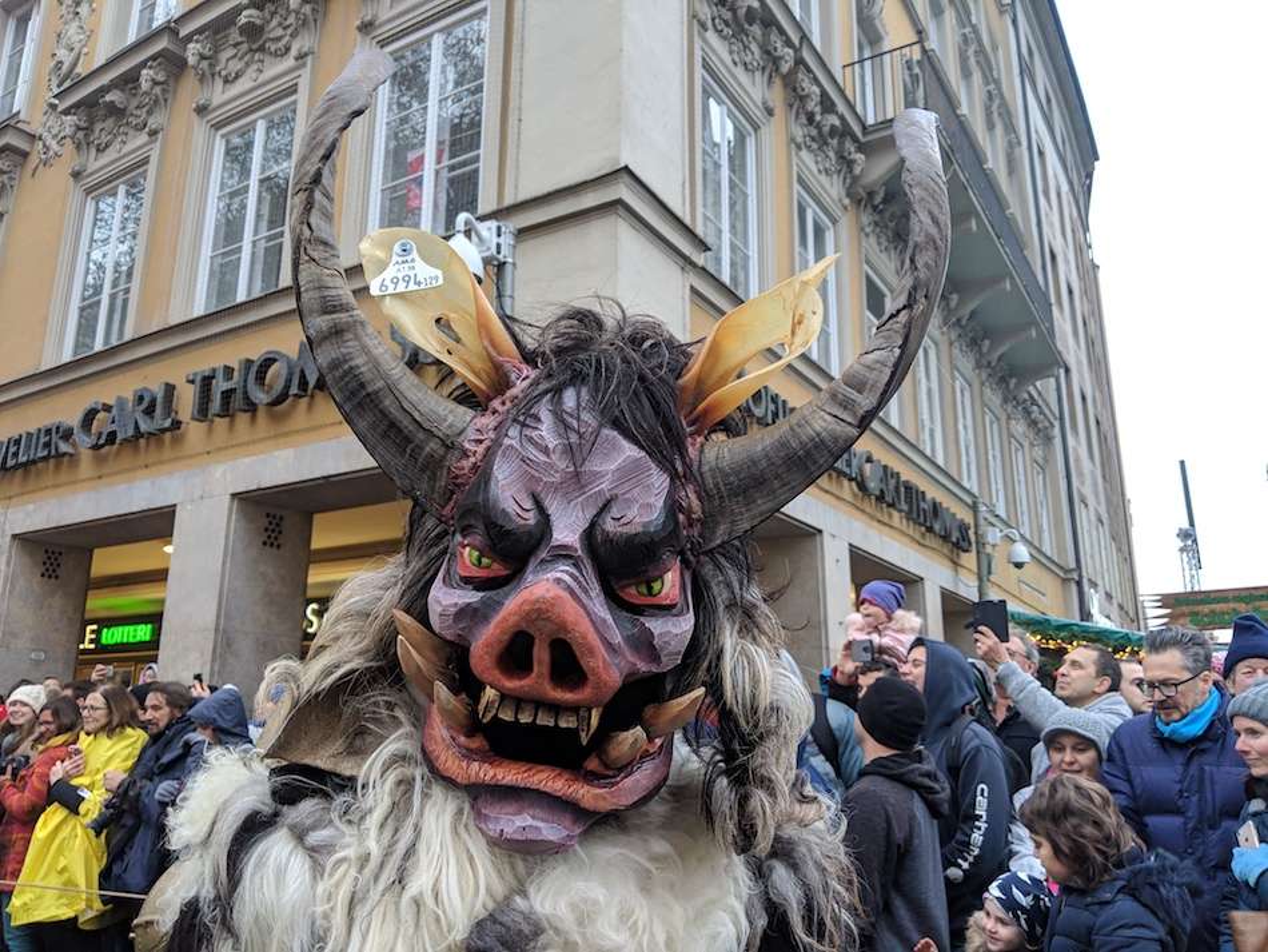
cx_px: 634
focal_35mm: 27
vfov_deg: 51.4
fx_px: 989
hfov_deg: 65.3
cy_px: 476
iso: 166
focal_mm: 4.44
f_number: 1.8
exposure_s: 1/99.9
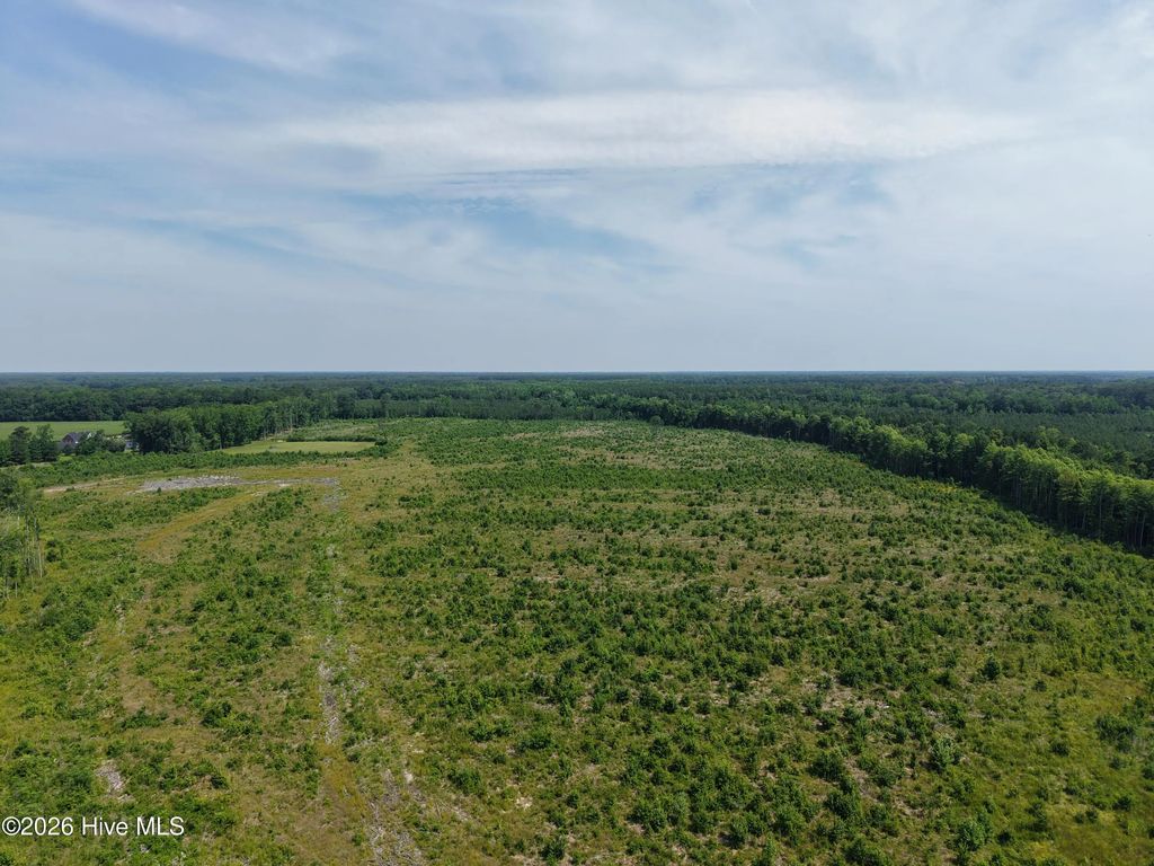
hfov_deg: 71.6
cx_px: 577
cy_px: 433
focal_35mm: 24
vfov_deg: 56.8
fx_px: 800
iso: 170
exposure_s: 1/5000
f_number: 1.8
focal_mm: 8.67
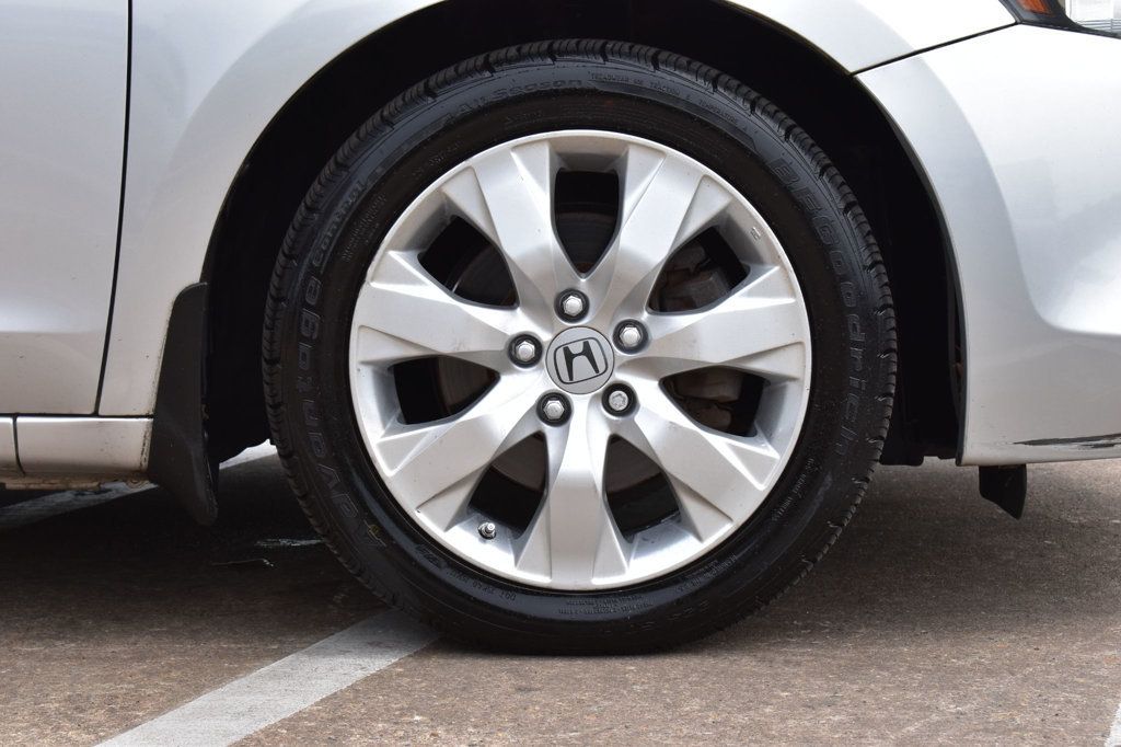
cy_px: 374
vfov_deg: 16.5
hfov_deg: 24.6
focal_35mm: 82
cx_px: 560
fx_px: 2568
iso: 400
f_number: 11
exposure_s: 1/320
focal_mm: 55
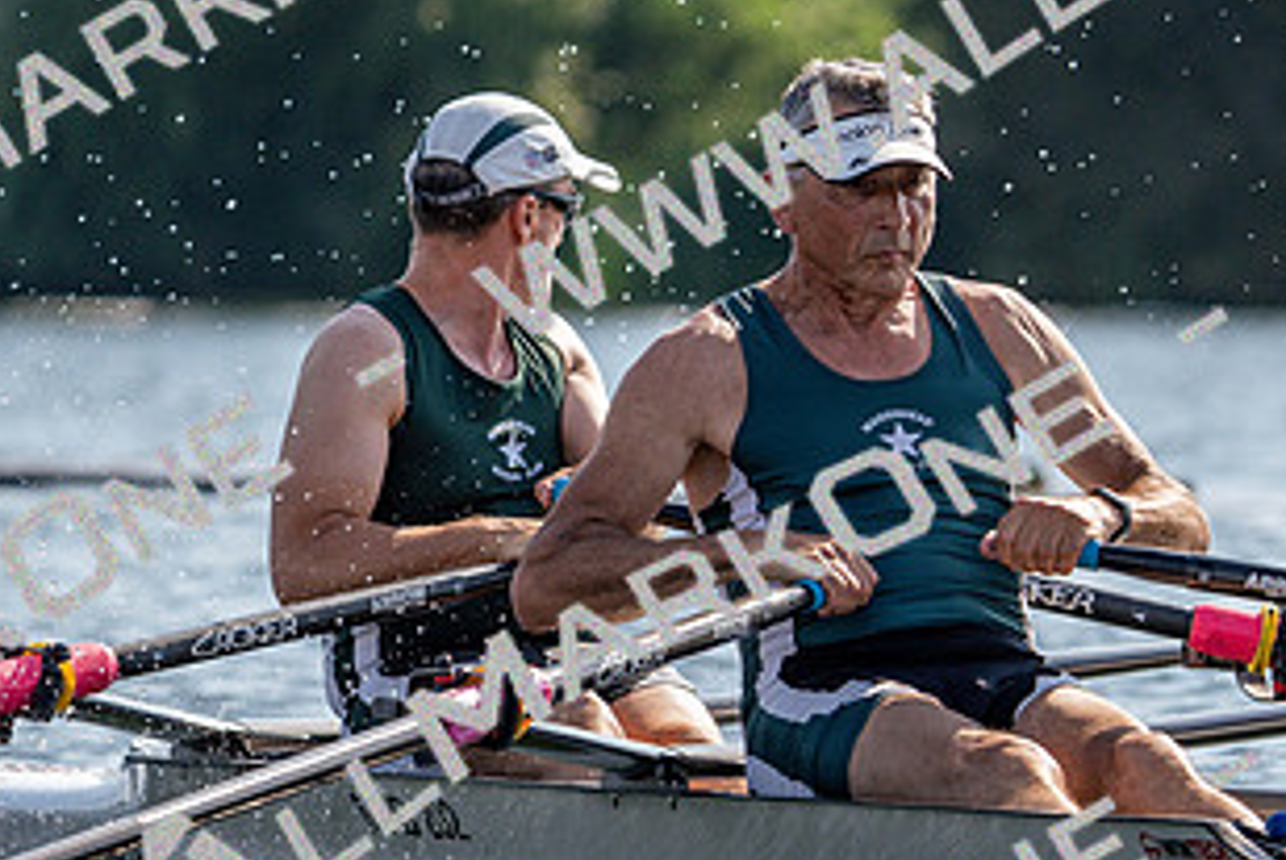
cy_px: 349
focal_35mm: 587
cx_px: 990
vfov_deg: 2.3
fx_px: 20988
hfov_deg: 3.5
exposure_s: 1/1600
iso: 250
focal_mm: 312
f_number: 6.3
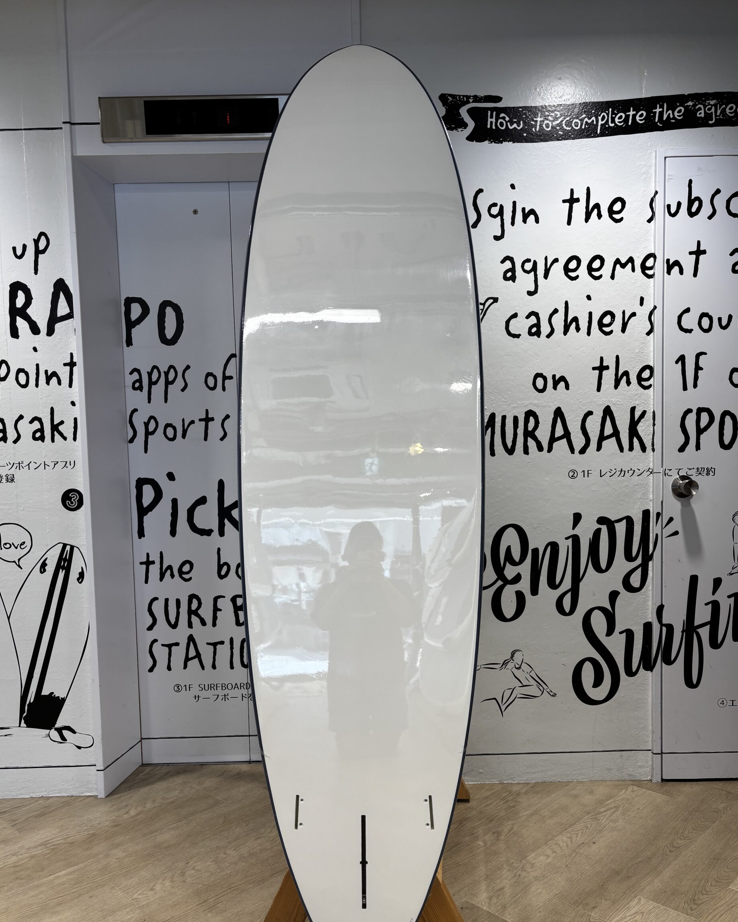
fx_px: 764
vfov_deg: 62.1
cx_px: 366
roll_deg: +0.8
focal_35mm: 28
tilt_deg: -4.7
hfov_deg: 51.5
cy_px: 507
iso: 32
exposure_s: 1/129
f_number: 1.6
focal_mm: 5.96
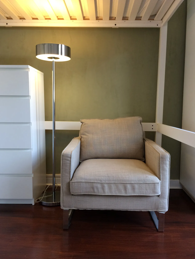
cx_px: 97
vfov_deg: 59.9
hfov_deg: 46.8
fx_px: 225
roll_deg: -0.5
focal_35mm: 30
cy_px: 133
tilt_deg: -5.6
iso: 50
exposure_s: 1/33
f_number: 2.2
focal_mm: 4.15
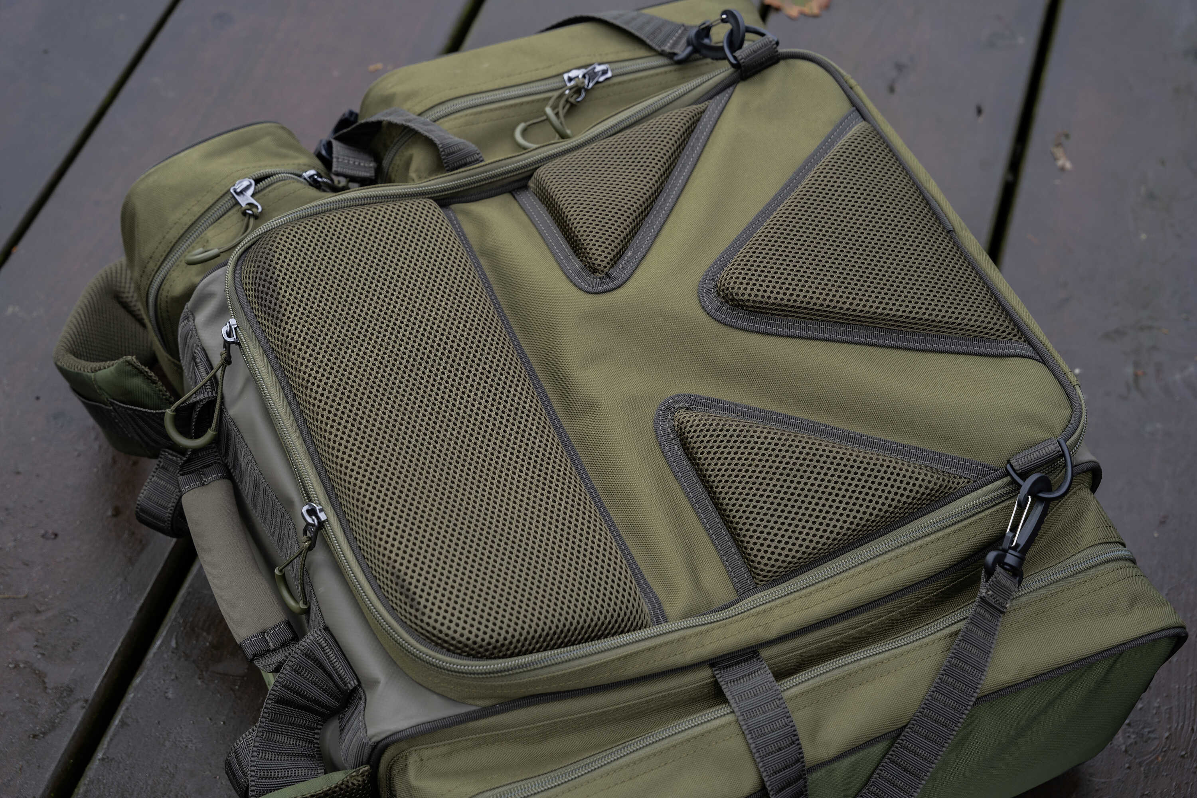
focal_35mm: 53
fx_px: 1752
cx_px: 598
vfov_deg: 25.7
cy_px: 399
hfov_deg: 37.7
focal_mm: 52.7
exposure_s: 1/100
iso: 250
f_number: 5.6
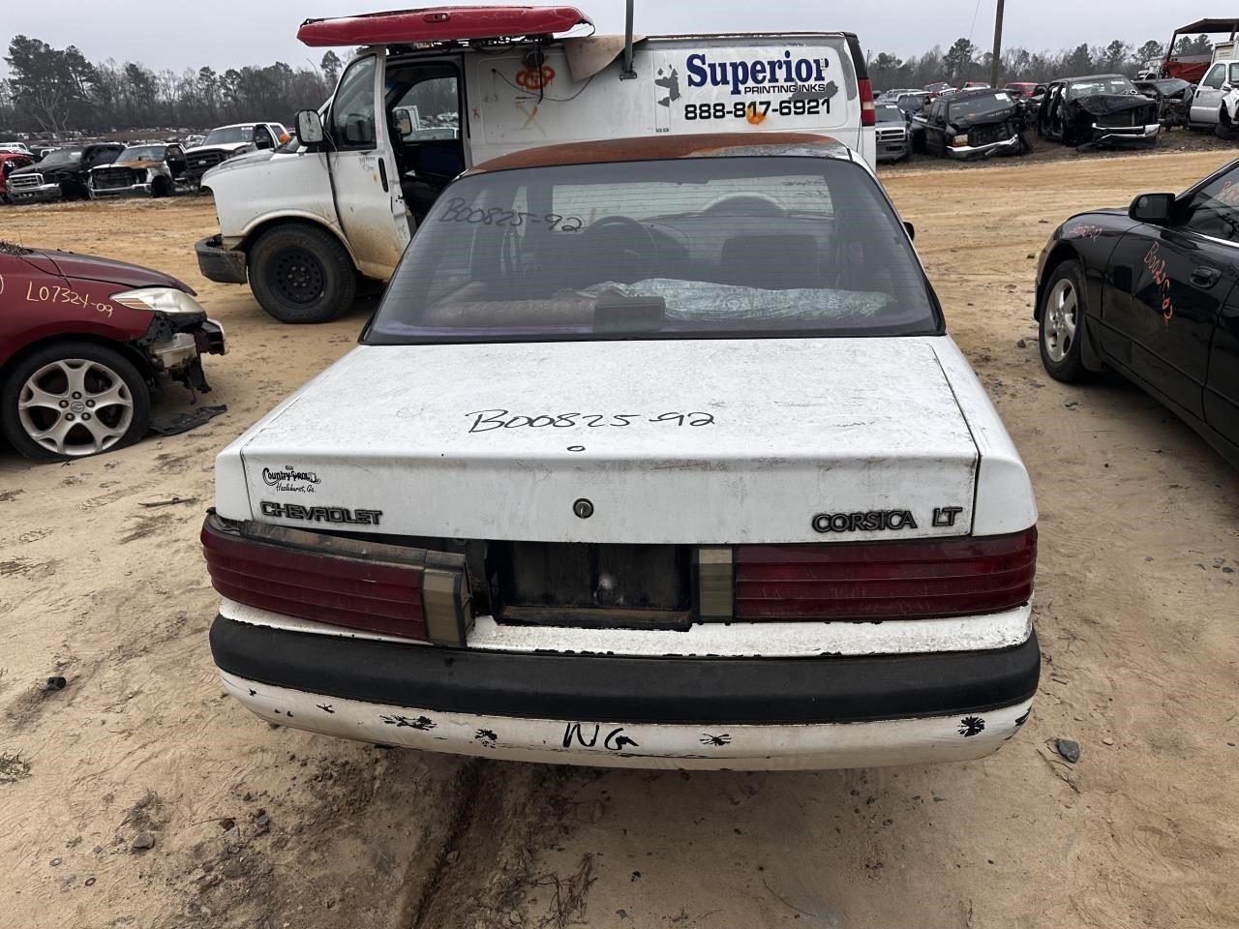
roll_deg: +2.1
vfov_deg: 56.8
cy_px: 464
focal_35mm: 24
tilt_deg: -19.9
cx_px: 620
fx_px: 859
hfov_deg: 71.6
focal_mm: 6.86
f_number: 1.78
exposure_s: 1/1587
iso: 80
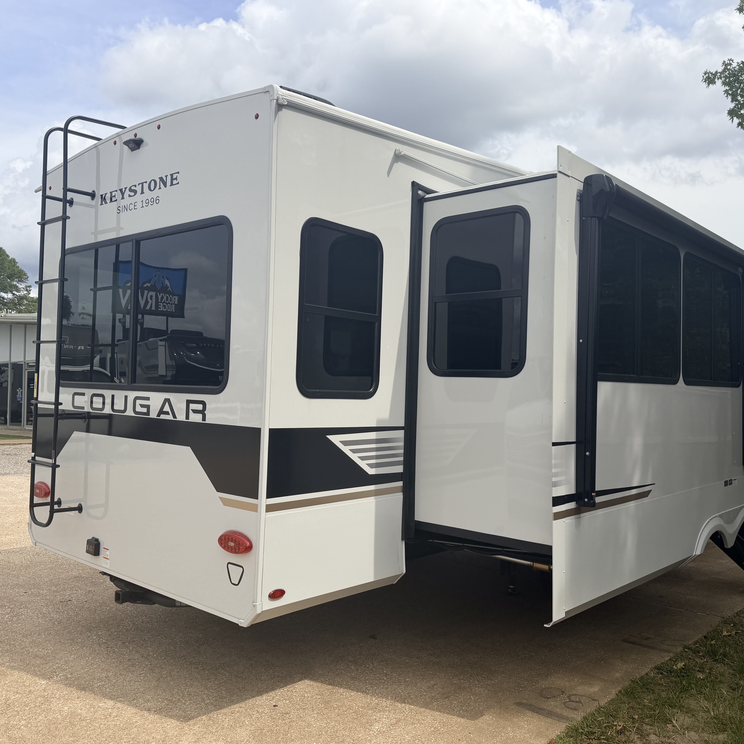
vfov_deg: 55.6
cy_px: 369
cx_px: 352
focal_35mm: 29
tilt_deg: +2.1
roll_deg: +0.1
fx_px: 705
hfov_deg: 55.6
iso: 80
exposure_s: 1/5714
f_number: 1.78
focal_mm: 6.76
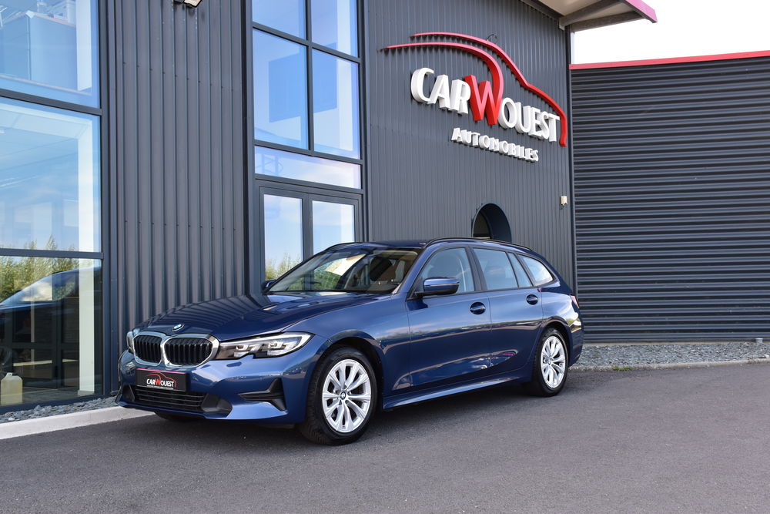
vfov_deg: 36.9
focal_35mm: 36
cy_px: 257
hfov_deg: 53.1
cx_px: 385
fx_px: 770
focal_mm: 24
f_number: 9
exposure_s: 1/100
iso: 400
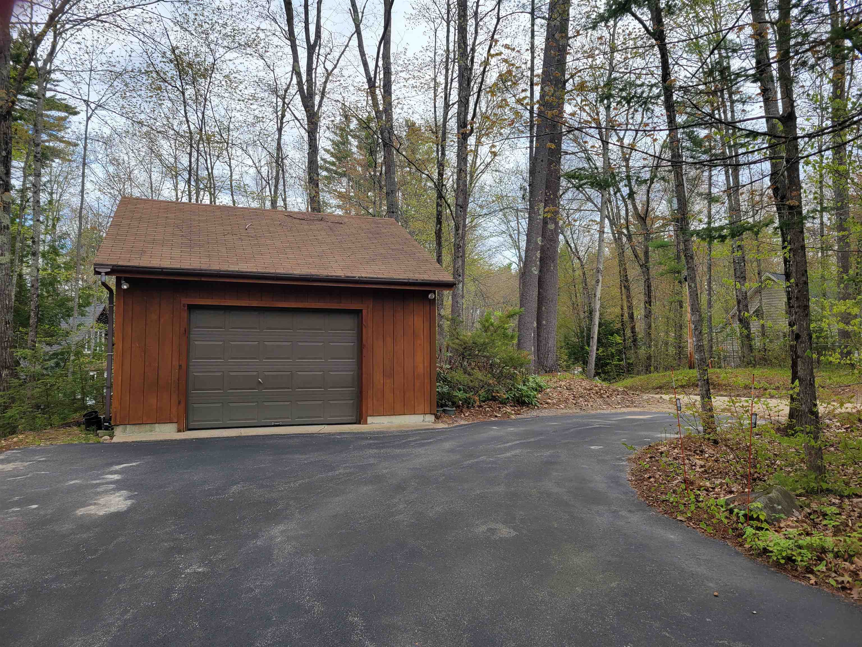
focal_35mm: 26
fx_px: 647
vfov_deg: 53.1
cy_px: 324
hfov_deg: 67.3
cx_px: 431
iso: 40
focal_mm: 5.4
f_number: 1.8
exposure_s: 1/838
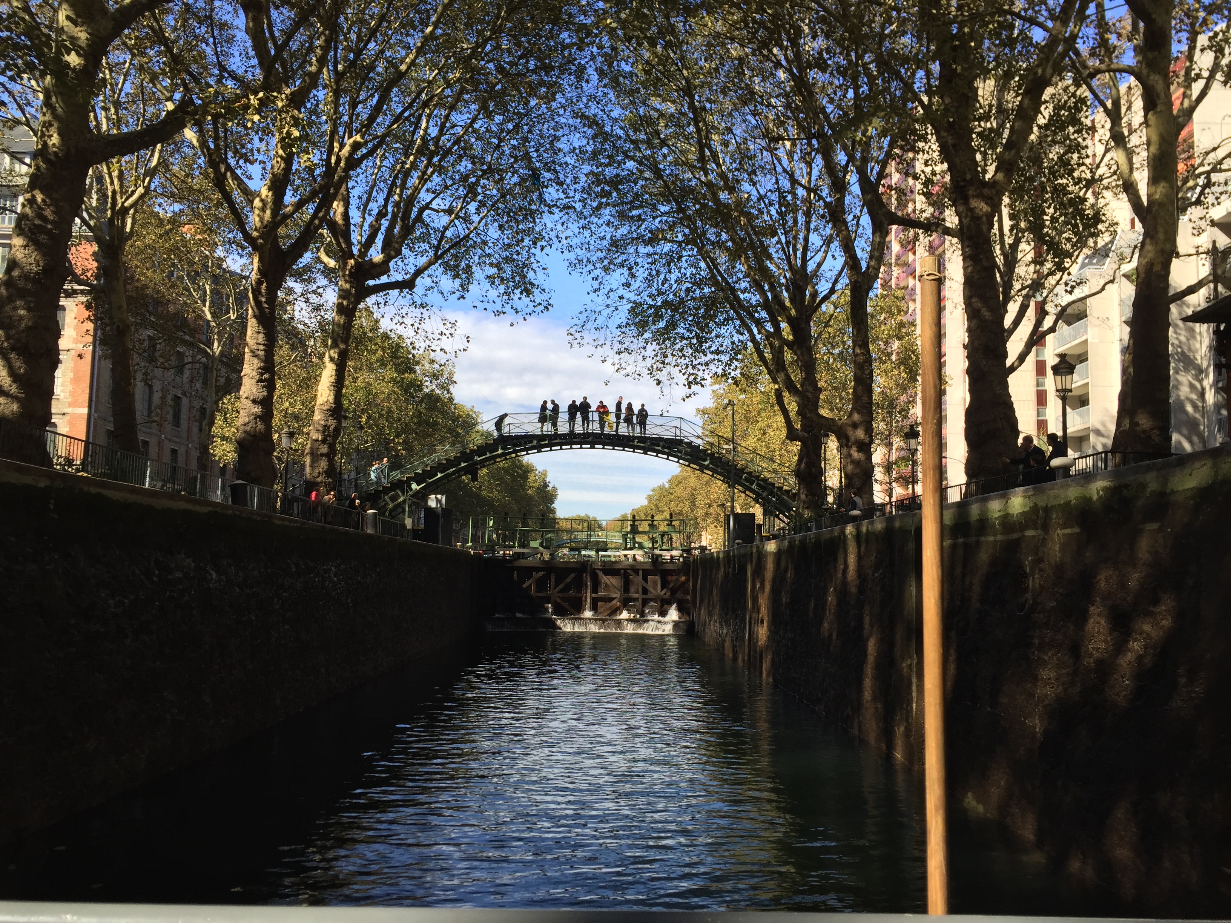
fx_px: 1031
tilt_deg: +6.8
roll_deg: -1.9
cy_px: 462
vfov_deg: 48.2
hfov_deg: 61.7
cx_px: 616
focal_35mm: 29
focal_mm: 4.15
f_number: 2.2
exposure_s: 1/824
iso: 32
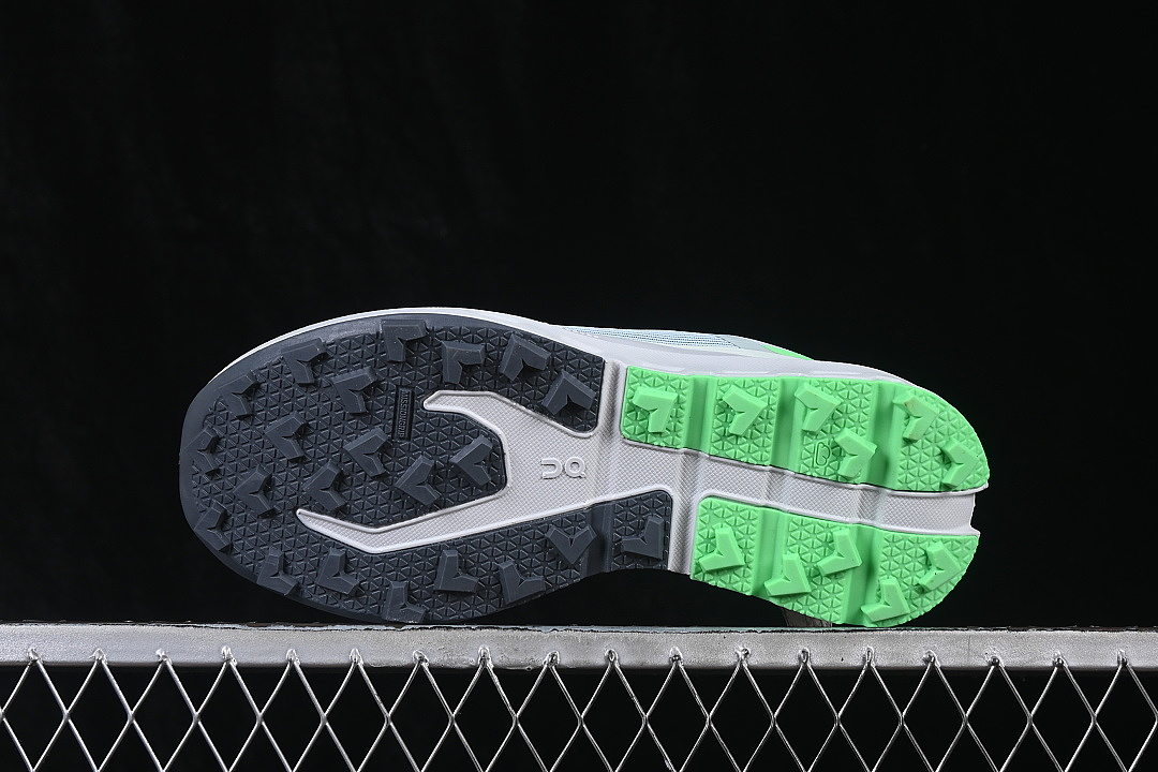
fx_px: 2412
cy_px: 386
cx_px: 579
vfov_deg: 18.2
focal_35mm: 75
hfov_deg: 27.0
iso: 160
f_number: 8
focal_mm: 50
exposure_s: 1/80
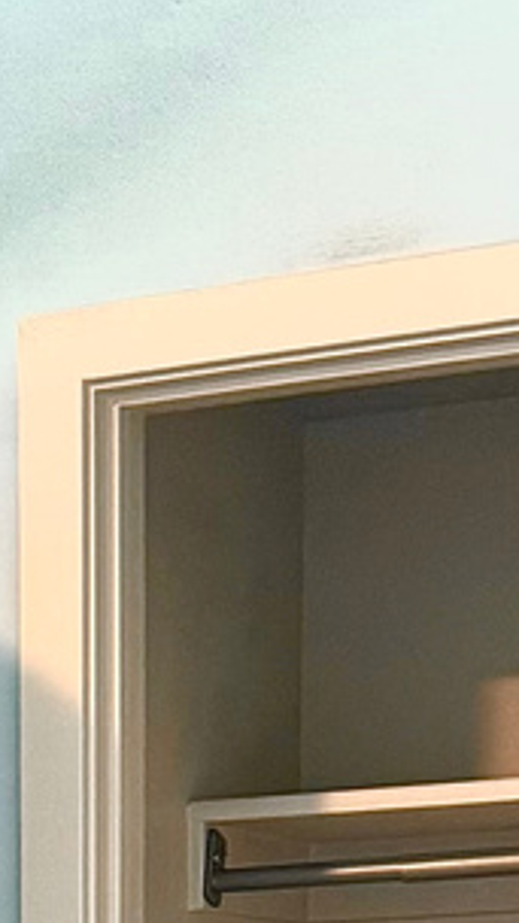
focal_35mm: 132
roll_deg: +1.1
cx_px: -331
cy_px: 1673
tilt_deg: -9.7
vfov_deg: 14.3
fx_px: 3229
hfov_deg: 8.9
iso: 400
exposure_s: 1/60
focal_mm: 6.76
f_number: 1.78
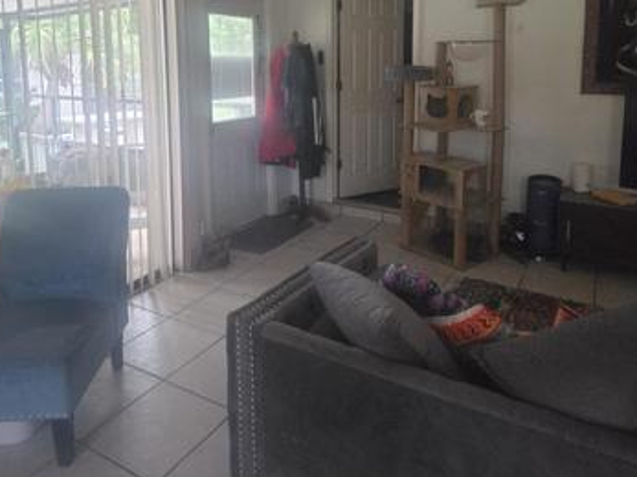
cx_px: 325
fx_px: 441
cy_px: 117
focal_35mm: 24
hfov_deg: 71.6
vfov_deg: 54.1
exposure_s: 1/60
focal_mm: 2.2
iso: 1250
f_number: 2.2
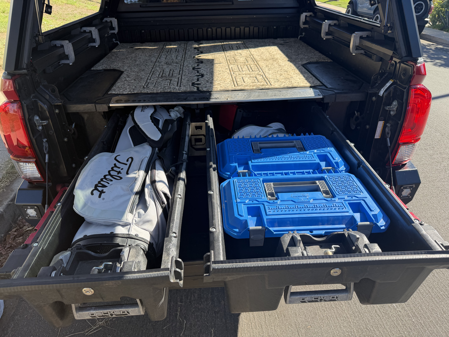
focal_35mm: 24
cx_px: 224
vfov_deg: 56.8
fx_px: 311
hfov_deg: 71.6
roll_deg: -2.4
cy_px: 168
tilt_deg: -29.6
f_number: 1.78
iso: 80
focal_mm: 6.76
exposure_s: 1/1337
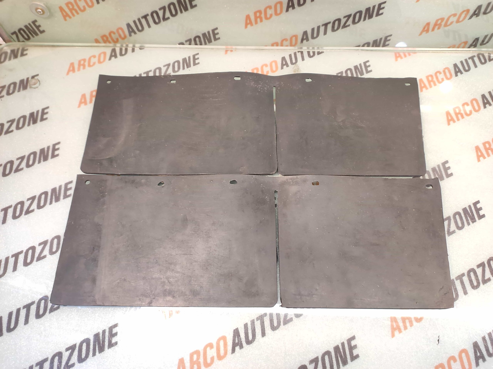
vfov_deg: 74.7
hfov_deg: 91.1
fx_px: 242
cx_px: 246
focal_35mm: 17
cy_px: 184
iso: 384
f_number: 1.79
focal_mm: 4.74
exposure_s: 1/33
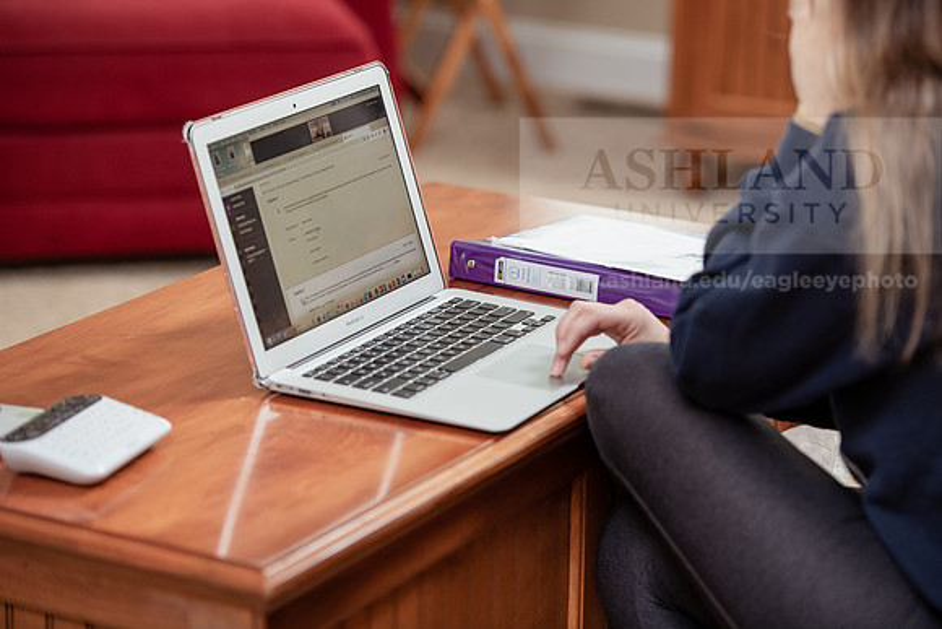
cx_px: 471
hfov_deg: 17.6
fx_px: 3036
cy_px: 314
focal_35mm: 116
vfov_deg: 11.8
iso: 1250
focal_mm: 116
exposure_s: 1/200
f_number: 3.2
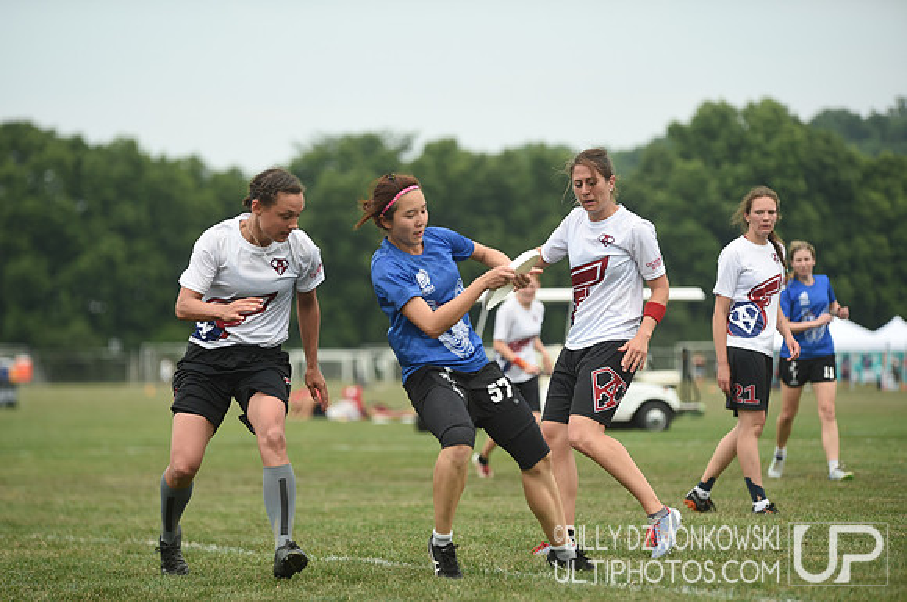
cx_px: 454
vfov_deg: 7.8
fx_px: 4403
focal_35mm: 175
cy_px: 301
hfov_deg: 11.8
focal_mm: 175
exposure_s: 1/1000
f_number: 3.5
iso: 200
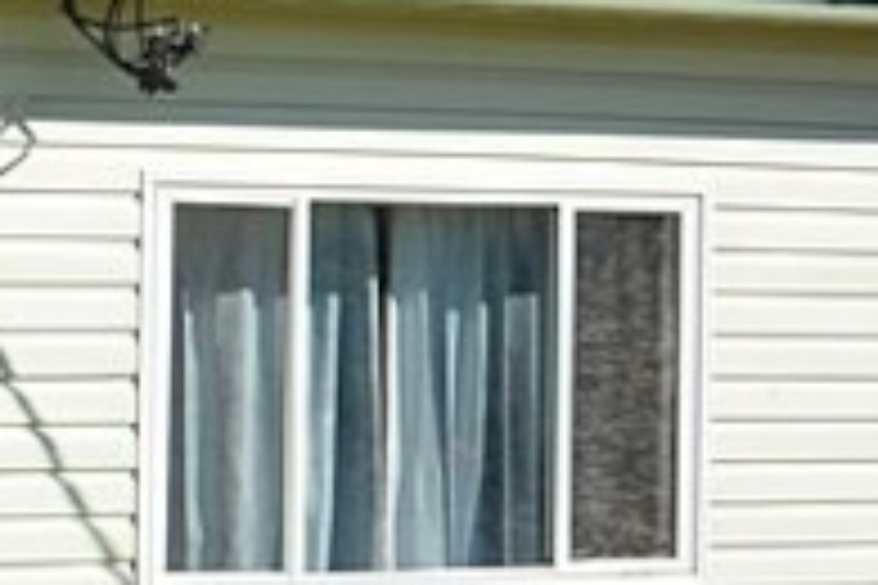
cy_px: 443
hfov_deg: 19.3
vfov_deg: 17.2
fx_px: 1927
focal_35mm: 79
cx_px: -702
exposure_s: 1/60
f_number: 4
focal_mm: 10
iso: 220
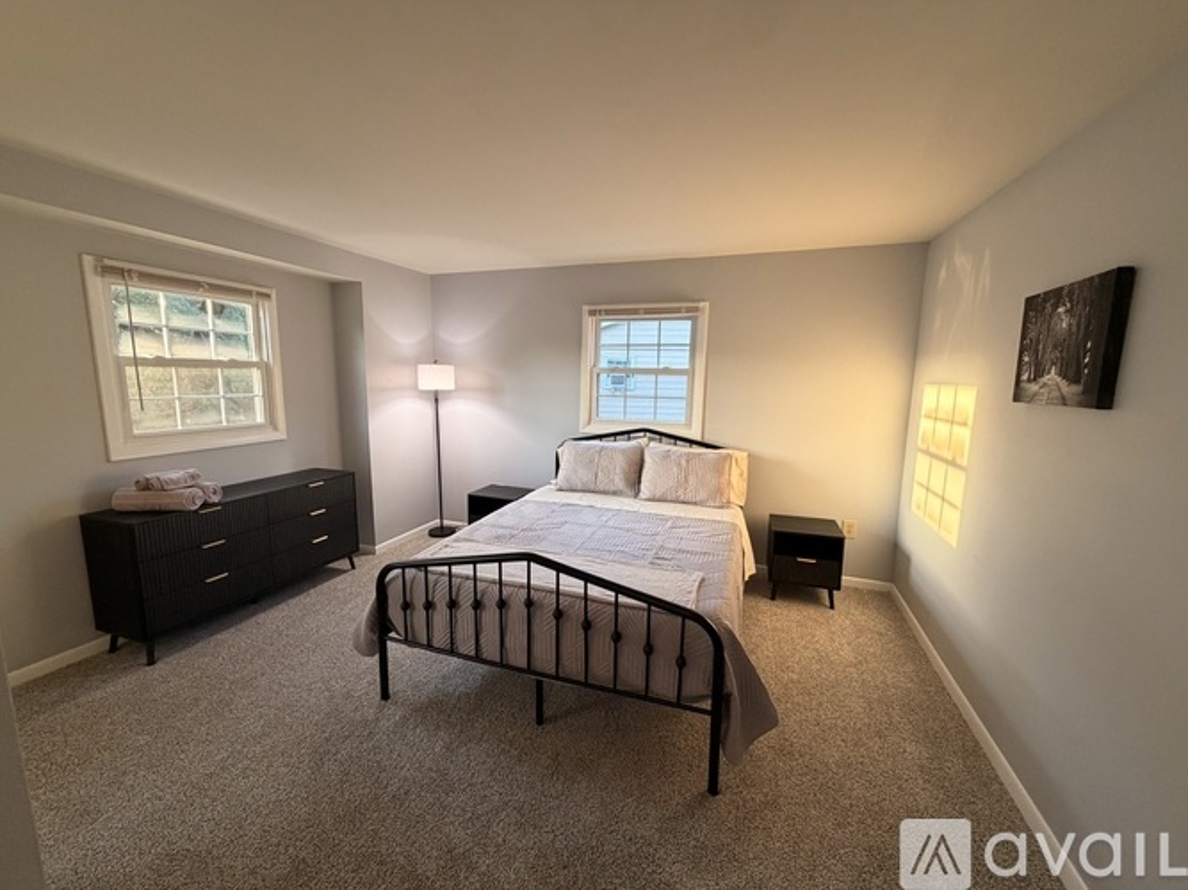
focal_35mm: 14
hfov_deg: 102.1
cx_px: 594
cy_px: 445
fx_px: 480
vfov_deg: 85.7
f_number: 2.2
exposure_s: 1/60
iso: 250
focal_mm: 2.22
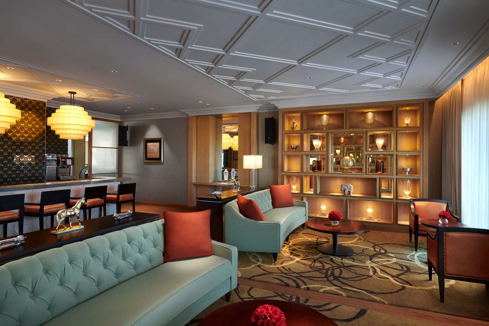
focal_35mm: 21
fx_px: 285
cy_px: 163
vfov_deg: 59.5
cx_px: 244
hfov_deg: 81.2
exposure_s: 1.6
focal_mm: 21
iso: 100
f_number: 11
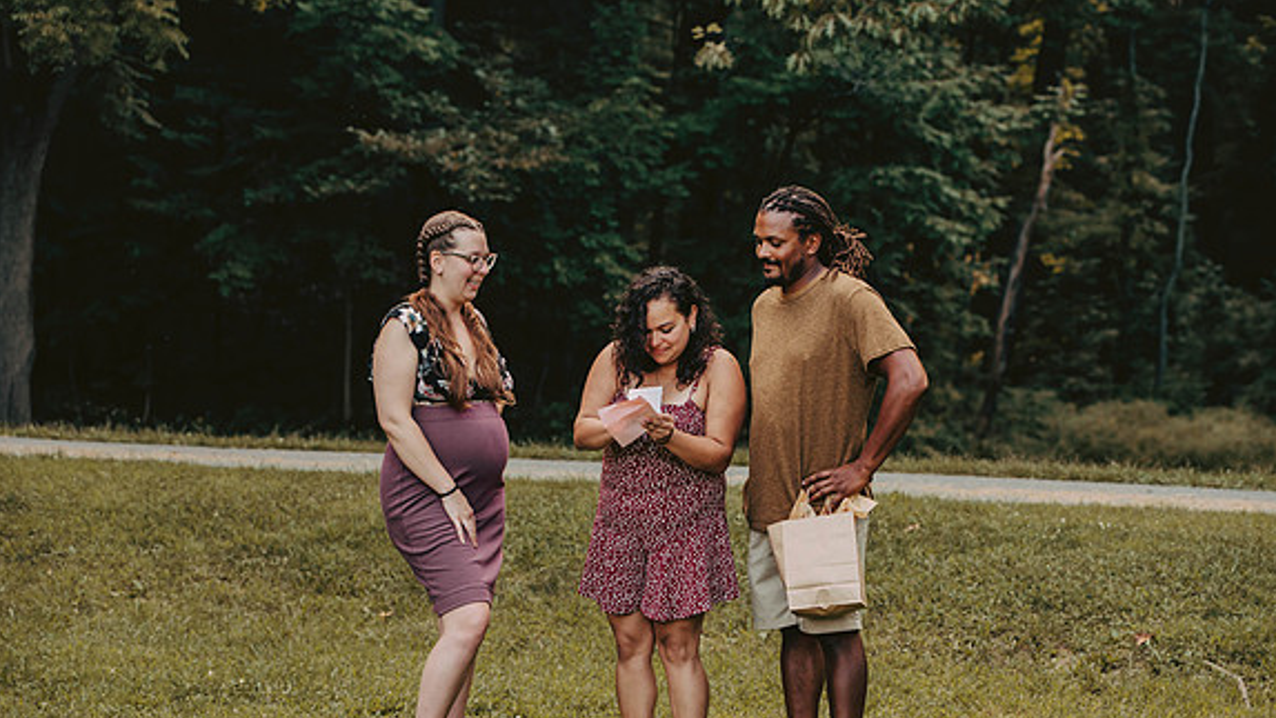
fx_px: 3079
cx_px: 642
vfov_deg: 13.3
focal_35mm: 91
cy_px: 423
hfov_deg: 23.4
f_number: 3.5
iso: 250
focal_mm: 86
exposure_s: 1/125
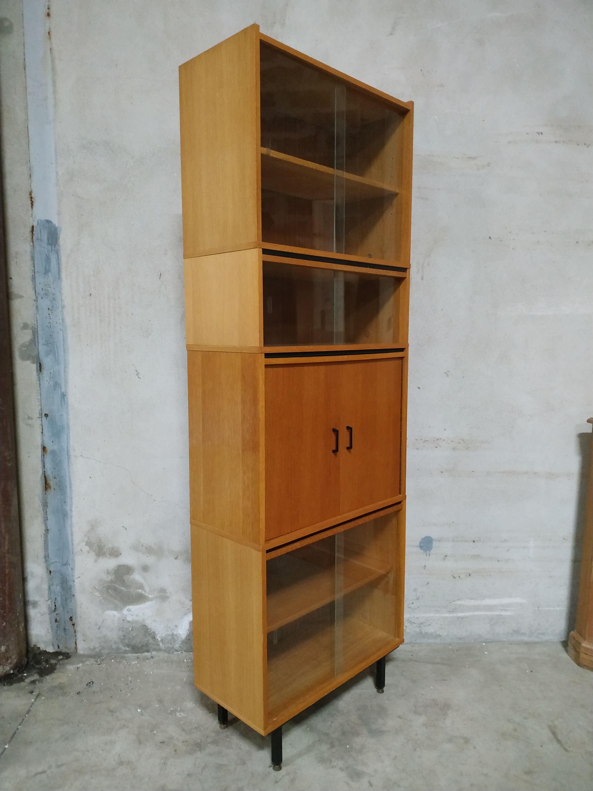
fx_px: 548
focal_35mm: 24
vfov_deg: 71.6
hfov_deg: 56.8
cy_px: 396
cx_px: 296
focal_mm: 3.94
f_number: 1.9
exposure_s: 1/20
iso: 1600
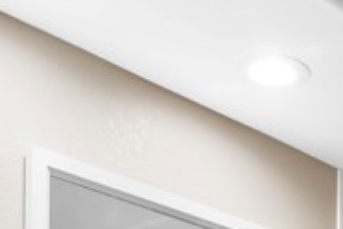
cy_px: 537
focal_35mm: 99
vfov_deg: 11.6
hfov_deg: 19.6
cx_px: 395
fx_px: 943
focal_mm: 17
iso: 400
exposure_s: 1/3
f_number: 8
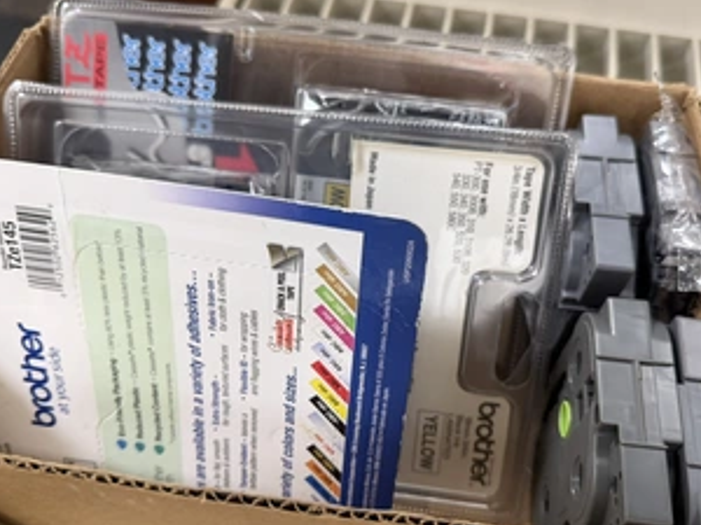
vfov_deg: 44.1
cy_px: 282
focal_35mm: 32
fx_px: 648
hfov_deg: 56.8
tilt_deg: -58.4
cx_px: 374
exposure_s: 1/60
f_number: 1.78
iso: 200
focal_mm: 6.76
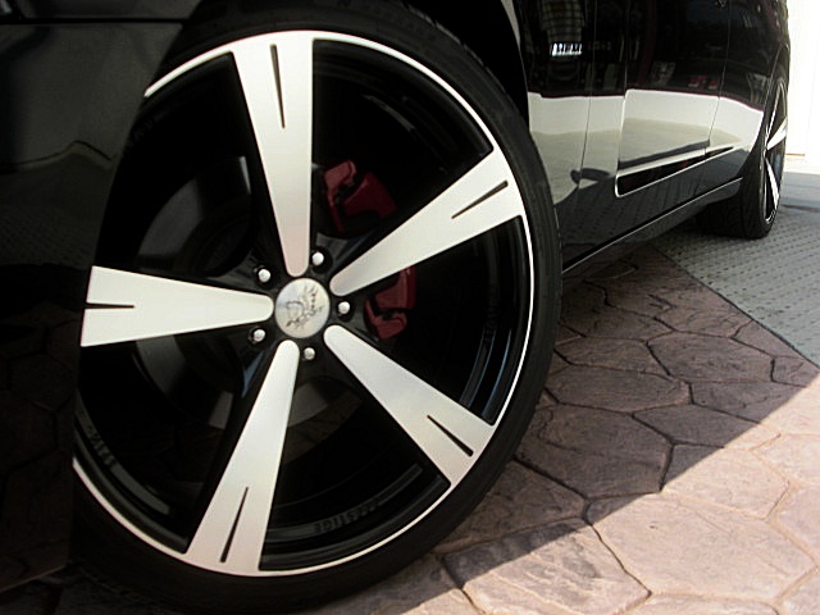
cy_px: 308
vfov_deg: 33.6
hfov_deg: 43.9
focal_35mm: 43
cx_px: 410
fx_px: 1019
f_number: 3.1
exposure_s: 1/400
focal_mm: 7.6
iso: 50
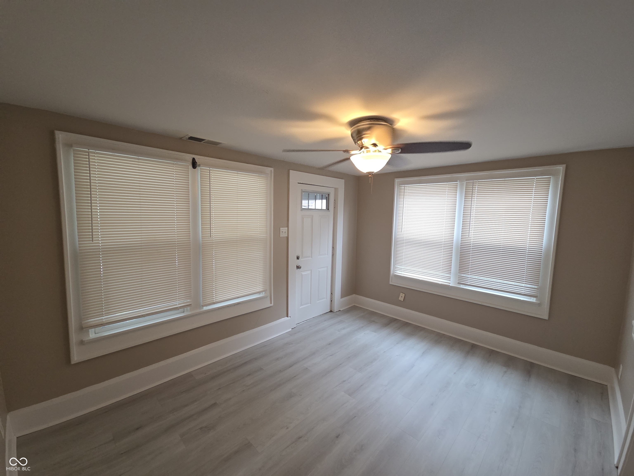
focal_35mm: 13
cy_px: 238
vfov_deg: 89.9
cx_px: 317
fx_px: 238
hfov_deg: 106.2
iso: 160
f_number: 2.2
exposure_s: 1/60
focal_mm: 2.2
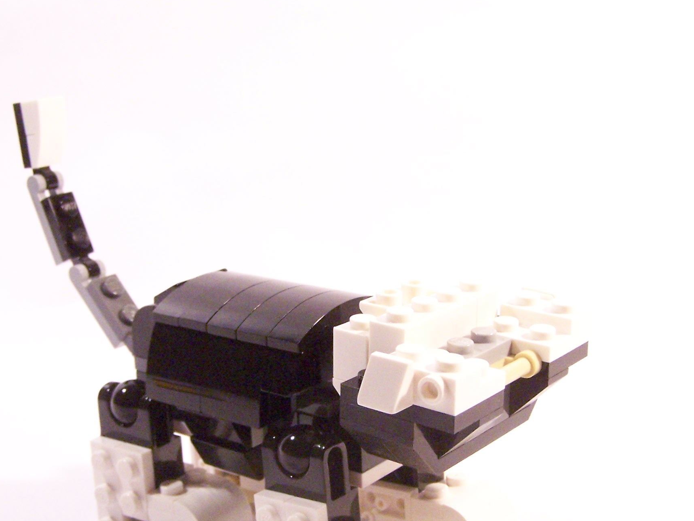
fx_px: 1143
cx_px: 363
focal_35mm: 57
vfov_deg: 25.6
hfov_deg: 33.8
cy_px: 307
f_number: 3.6
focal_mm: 6.3
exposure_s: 1/30
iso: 400
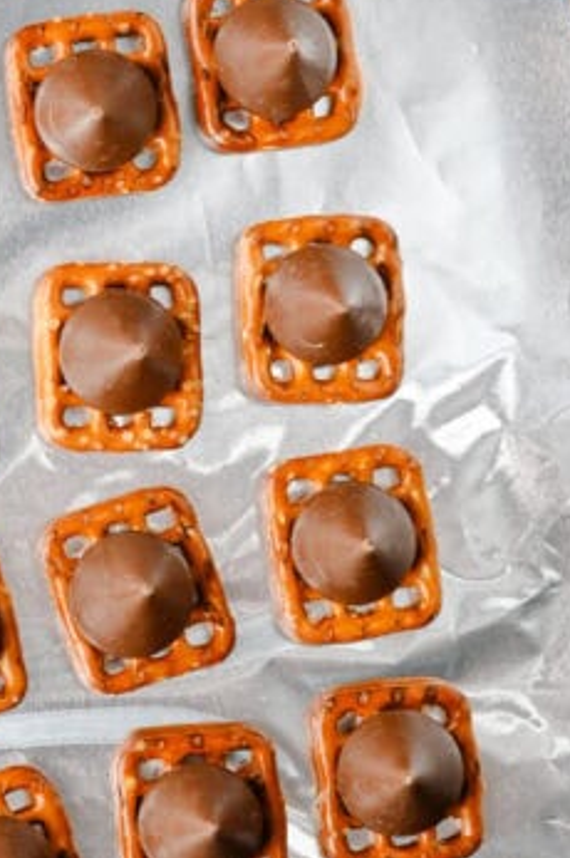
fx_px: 3522
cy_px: -77
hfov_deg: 9.0
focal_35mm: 148
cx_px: -261
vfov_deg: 13.6
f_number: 4
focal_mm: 50
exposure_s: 1/125
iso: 400
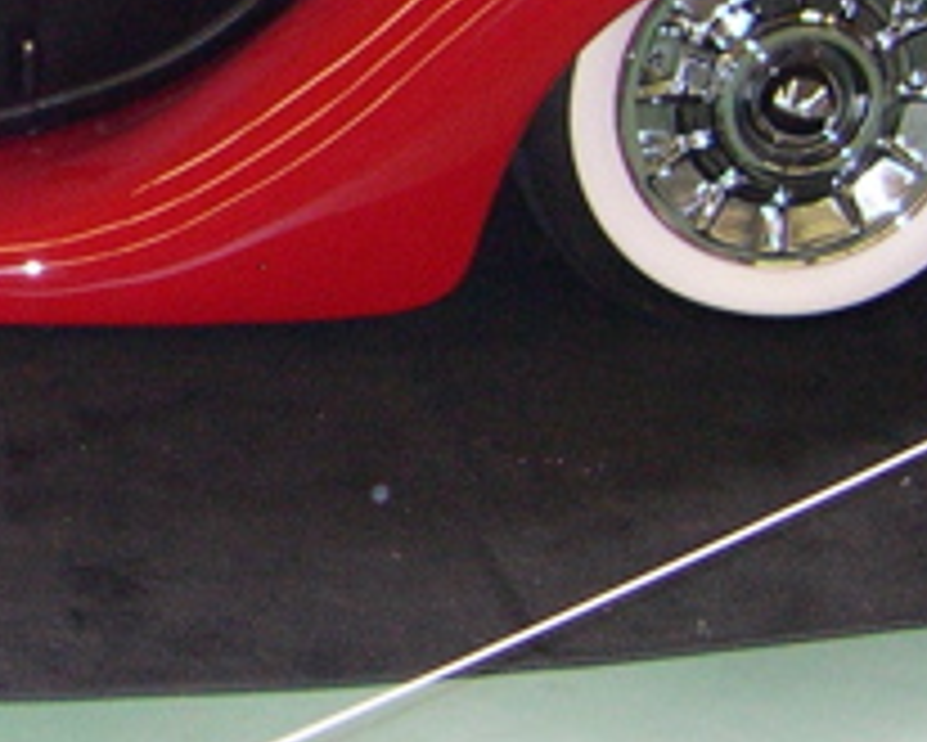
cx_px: -526
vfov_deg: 10.6
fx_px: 3953
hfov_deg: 12.6
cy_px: -54
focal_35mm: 144
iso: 285
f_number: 2.8
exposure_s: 1/60
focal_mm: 8
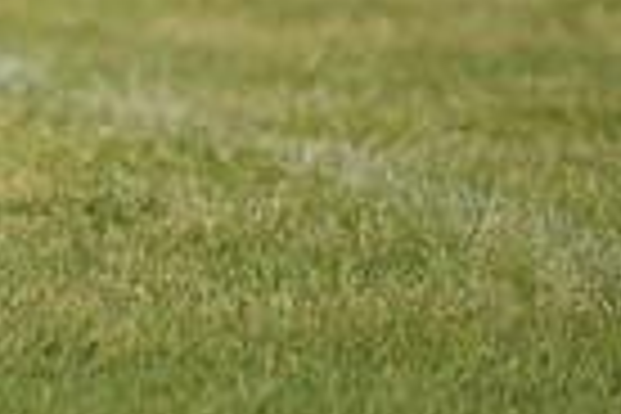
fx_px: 29012
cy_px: -410
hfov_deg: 1.2
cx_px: -324
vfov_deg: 0.8
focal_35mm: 1682
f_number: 4
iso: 800
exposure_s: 1/2000
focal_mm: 400
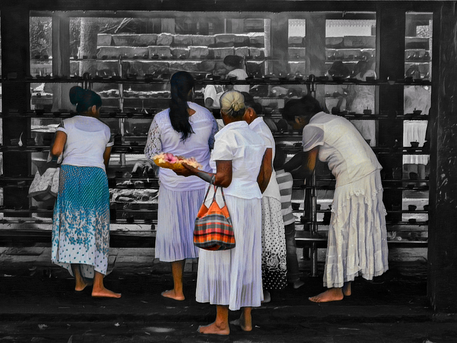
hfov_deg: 27.8
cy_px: 172
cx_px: 228
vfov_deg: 21.0
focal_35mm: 70
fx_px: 924
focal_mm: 12.5
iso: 100
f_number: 4.5
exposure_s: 1/323
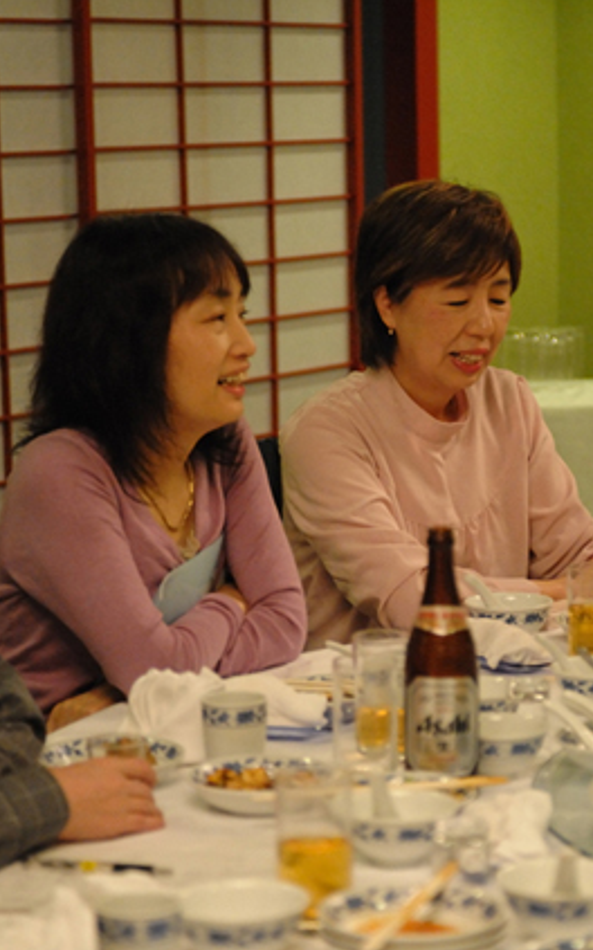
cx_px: 411
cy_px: 474
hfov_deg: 12.1
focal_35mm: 108
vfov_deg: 19.3
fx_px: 2796
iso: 6400
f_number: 2.8
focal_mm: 70
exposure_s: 1/250
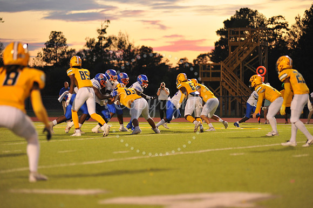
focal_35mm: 155
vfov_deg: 8.8
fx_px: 1347
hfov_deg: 13.3
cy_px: 104
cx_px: 156
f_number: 2.8
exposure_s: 1/250
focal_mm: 155
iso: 1600
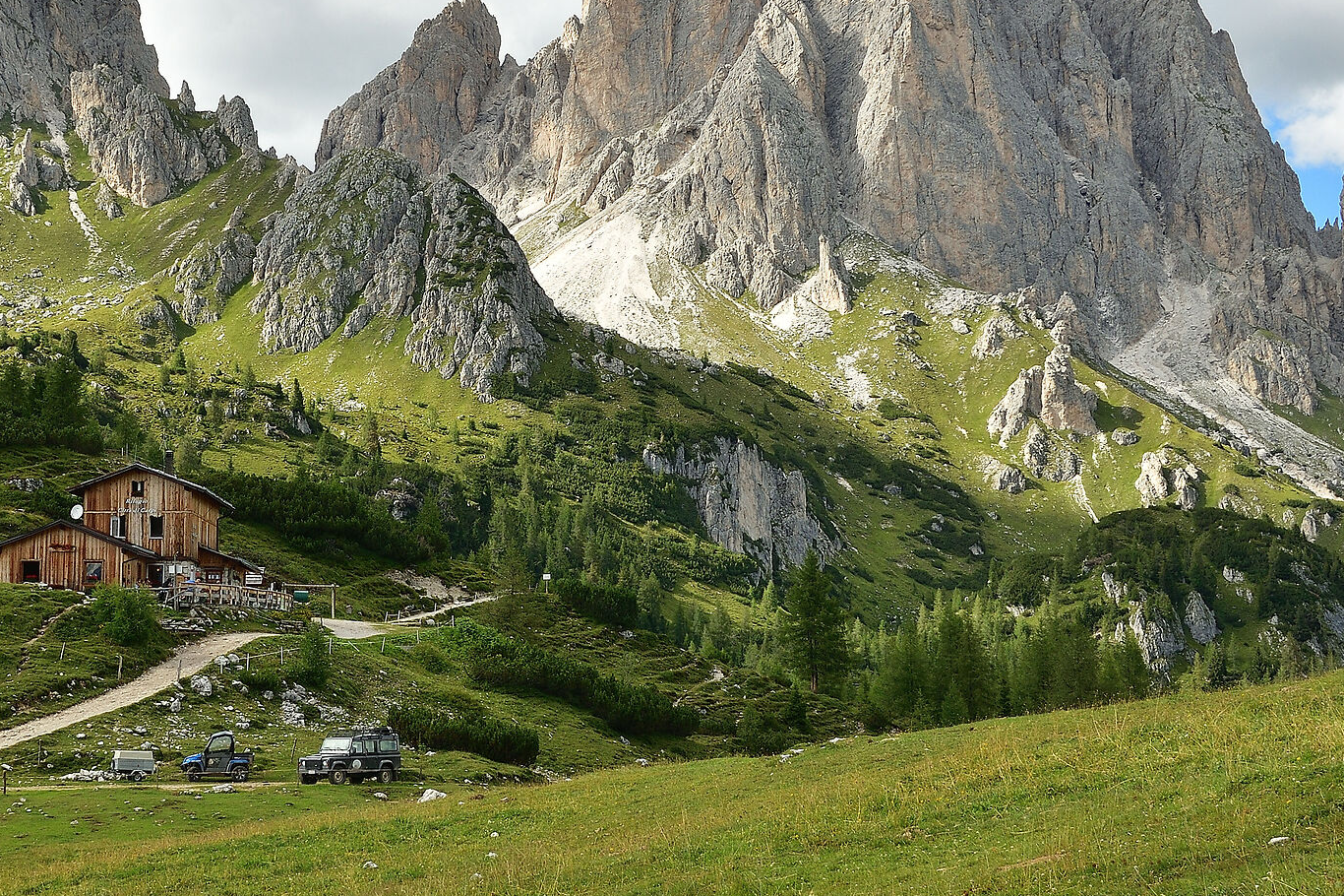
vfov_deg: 23.2
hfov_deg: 34.2
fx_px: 2165
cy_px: 271
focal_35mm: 58
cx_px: 455
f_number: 13
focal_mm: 22
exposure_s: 1/80
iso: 100
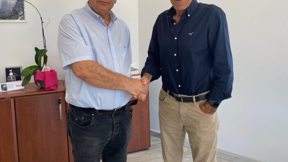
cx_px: 141
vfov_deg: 37.3
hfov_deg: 62.6
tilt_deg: -2.6
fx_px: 237
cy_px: 51
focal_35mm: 31
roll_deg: +1.5
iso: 80
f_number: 1.8
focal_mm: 4.25
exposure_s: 1/100
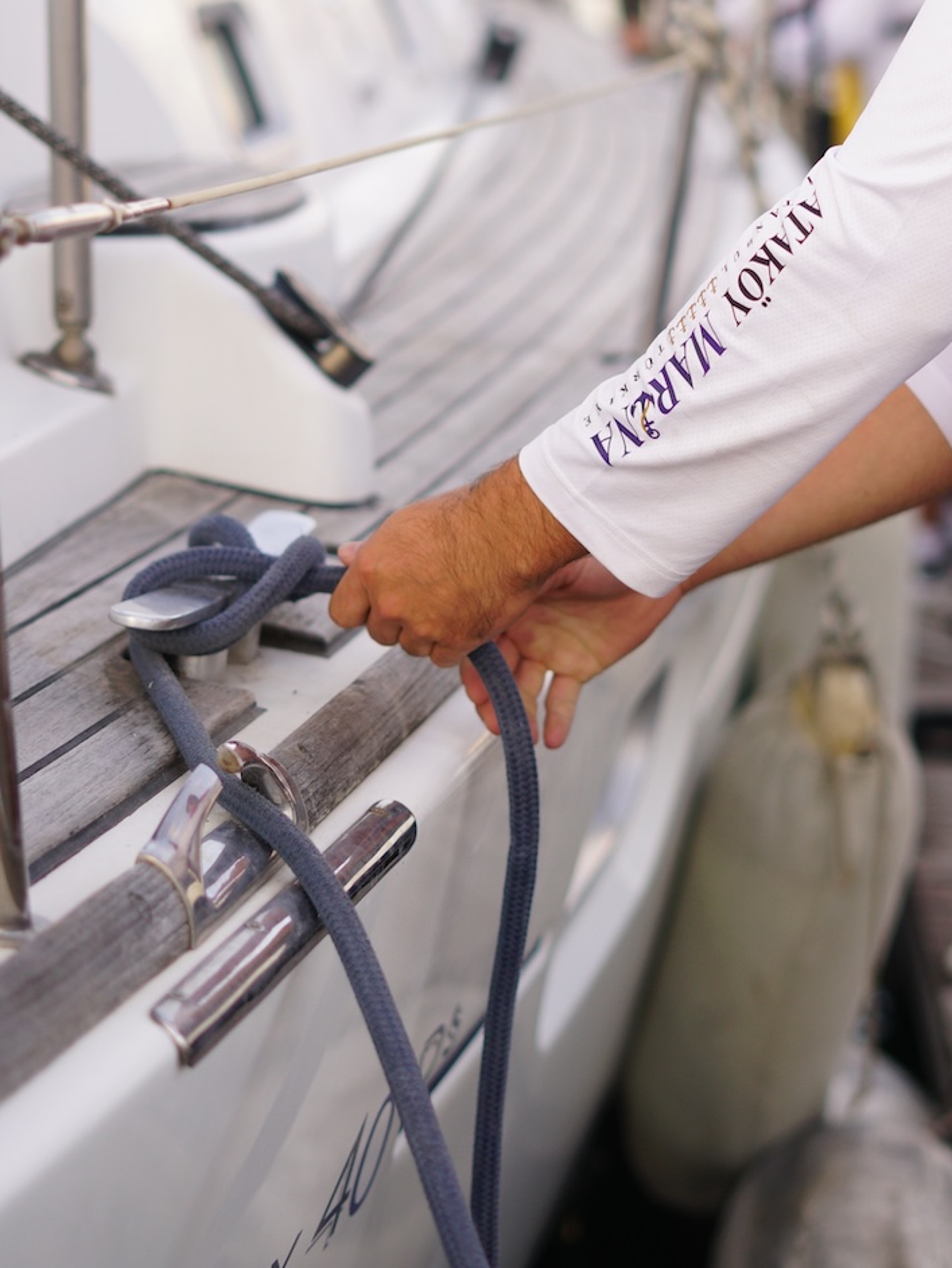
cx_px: 679
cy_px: 369
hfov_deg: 15.1
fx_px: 3592
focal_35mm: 98
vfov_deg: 19.9
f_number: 2.2
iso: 320
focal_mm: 50
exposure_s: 1/1000
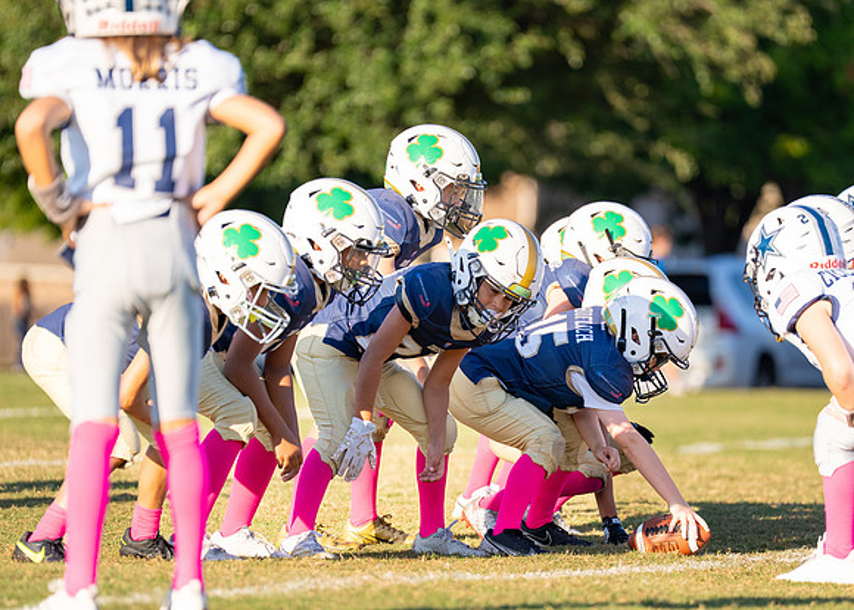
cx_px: 481
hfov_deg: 6.9
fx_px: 7088
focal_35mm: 292
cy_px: 392
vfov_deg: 4.9
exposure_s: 1/2500
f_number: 2.8
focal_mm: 200
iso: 200
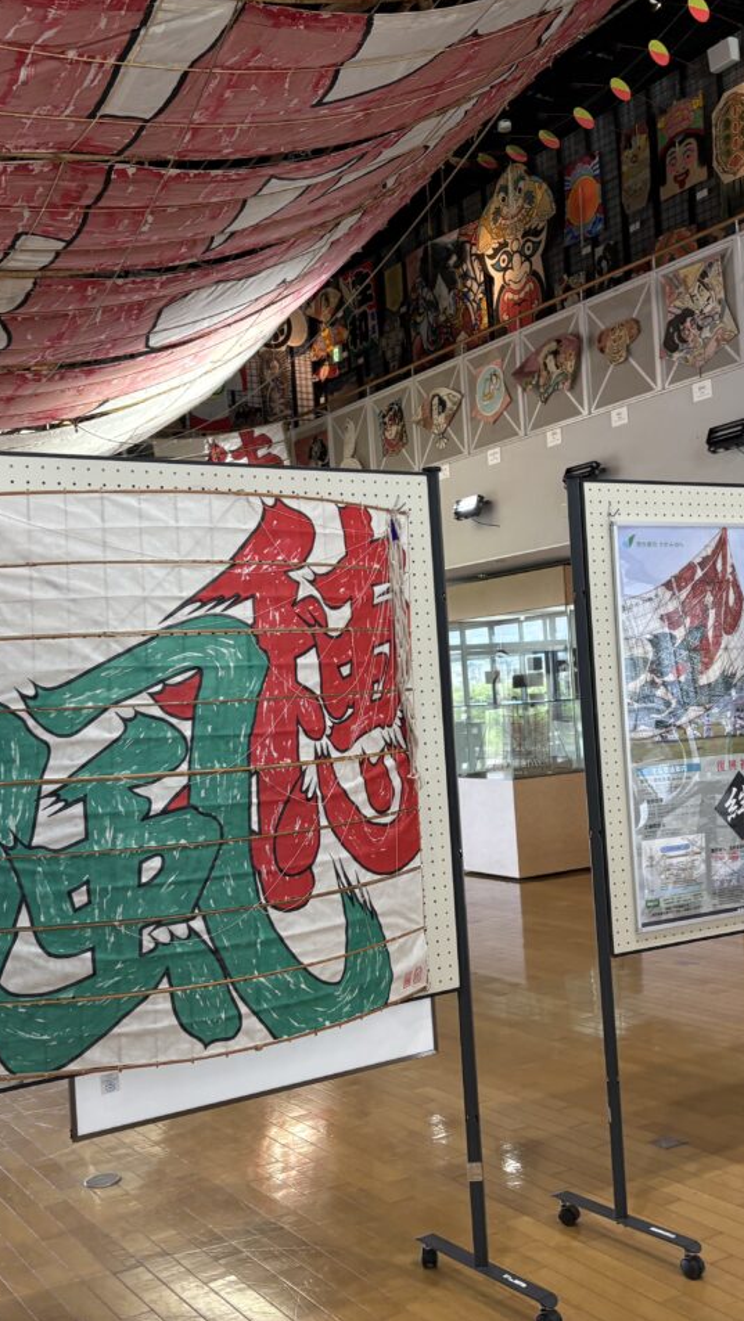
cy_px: 660
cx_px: 434
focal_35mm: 38
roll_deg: +5.5
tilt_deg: -0.3
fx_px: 1332
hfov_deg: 31.1
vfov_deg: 52.8
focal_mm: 5.96
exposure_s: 1/100
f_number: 1.6
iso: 100
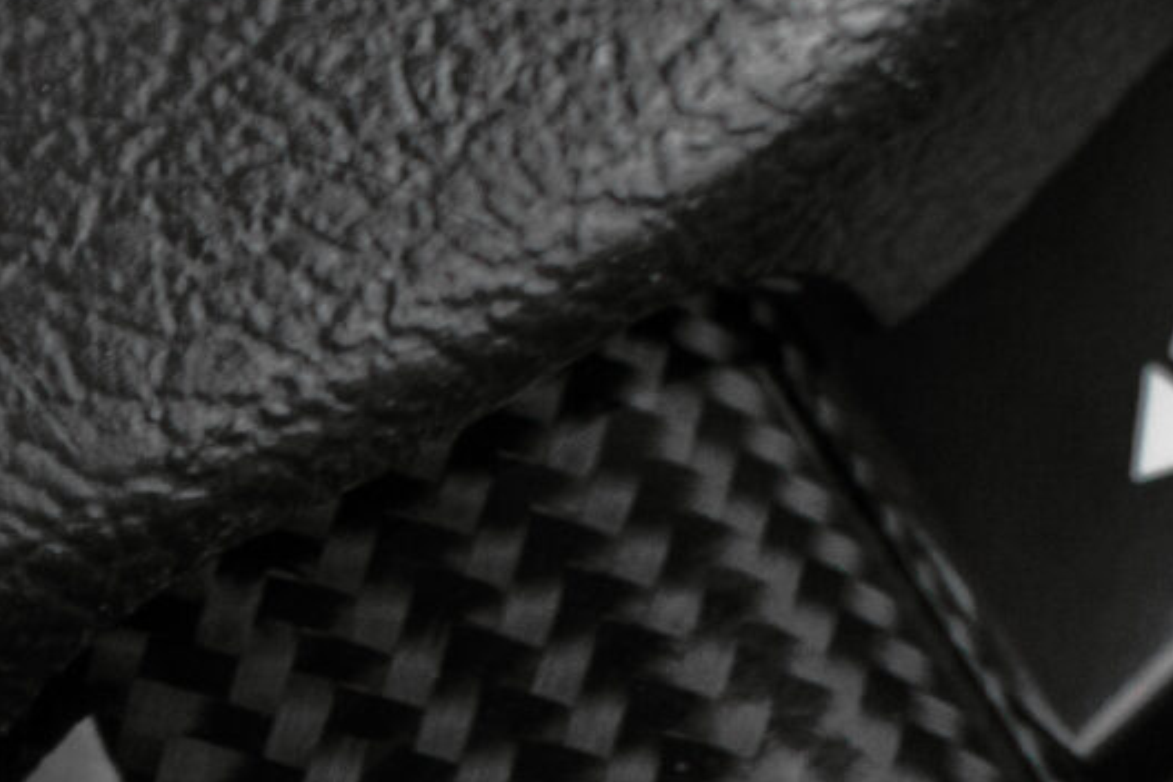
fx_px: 8289
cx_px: -1253
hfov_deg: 7.7
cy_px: 1543
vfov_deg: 5.3
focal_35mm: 254
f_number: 6.3
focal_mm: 35
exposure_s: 1/125
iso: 500
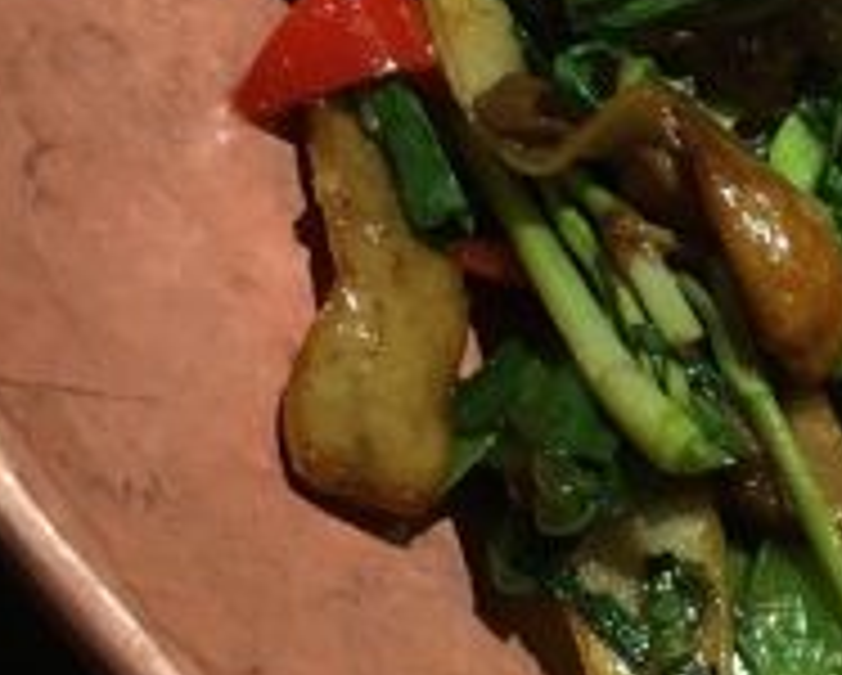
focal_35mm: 106
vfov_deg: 14.5
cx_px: 1038
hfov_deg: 17.2
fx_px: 2644
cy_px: 279
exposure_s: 1/33
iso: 125
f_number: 2.2
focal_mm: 4.15
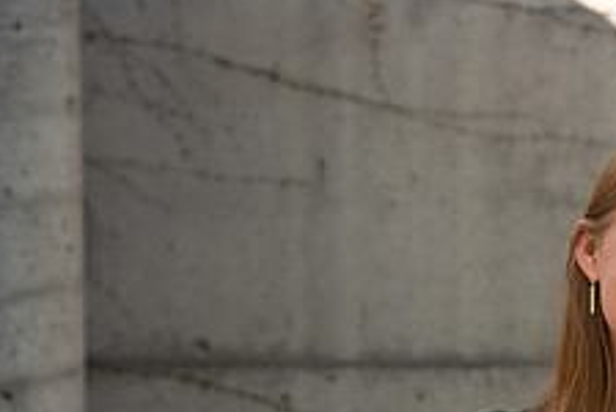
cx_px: 748
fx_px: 4078
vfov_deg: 5.8
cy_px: 416
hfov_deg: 8.5
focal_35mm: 238
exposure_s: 1/200
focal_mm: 92
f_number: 5
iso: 400
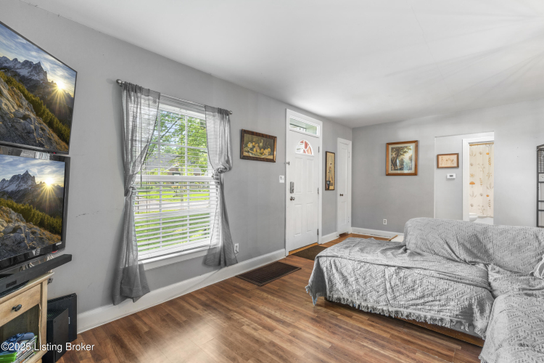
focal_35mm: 16
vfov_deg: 73.7
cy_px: 182
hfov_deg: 96.7
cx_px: 272
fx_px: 242
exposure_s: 1/1.25
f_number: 8
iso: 400
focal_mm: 16
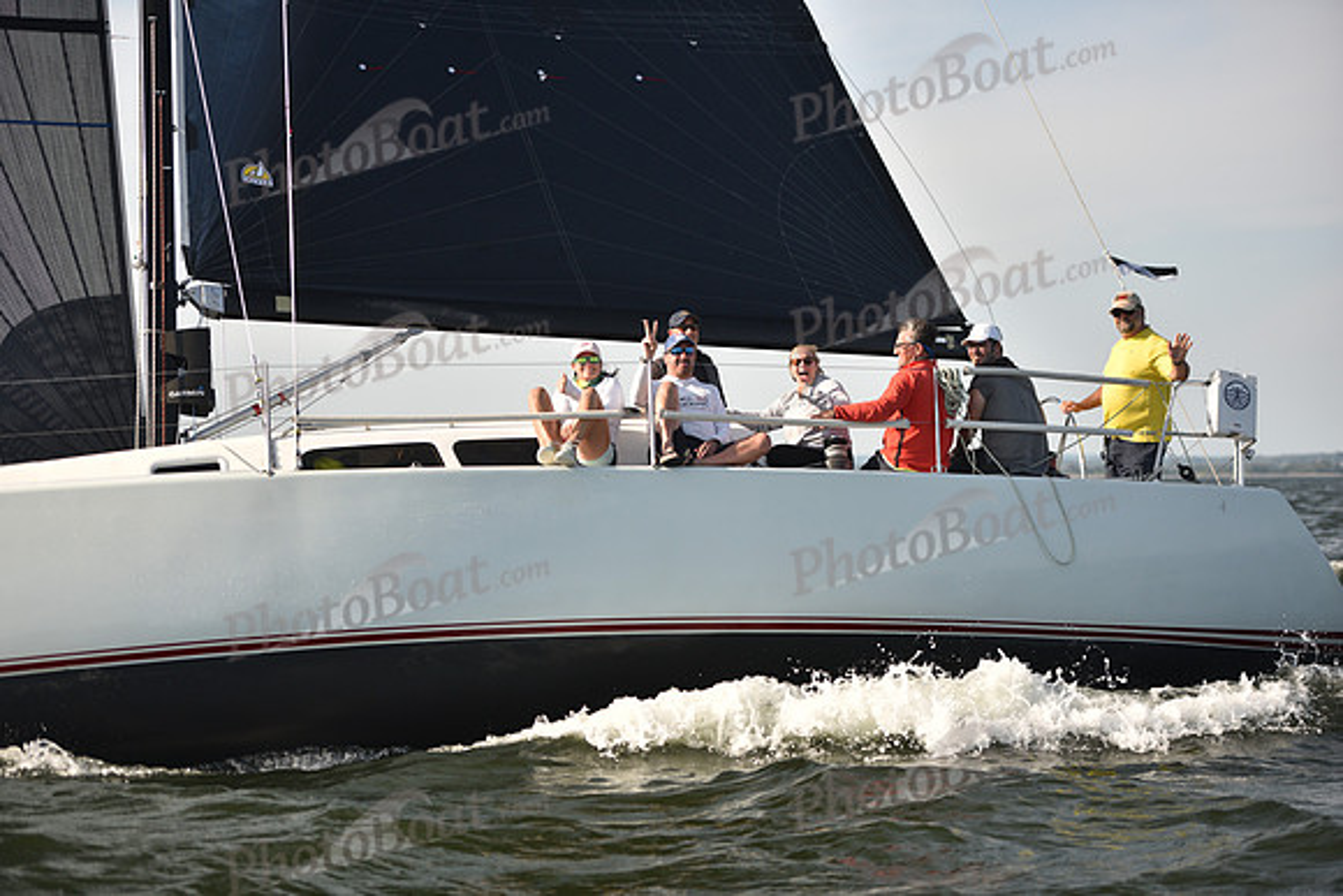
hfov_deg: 21.5
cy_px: 448
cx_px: 672
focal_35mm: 95
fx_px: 3545
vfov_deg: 14.4
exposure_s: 1/1250
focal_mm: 95
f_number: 2.8
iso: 250
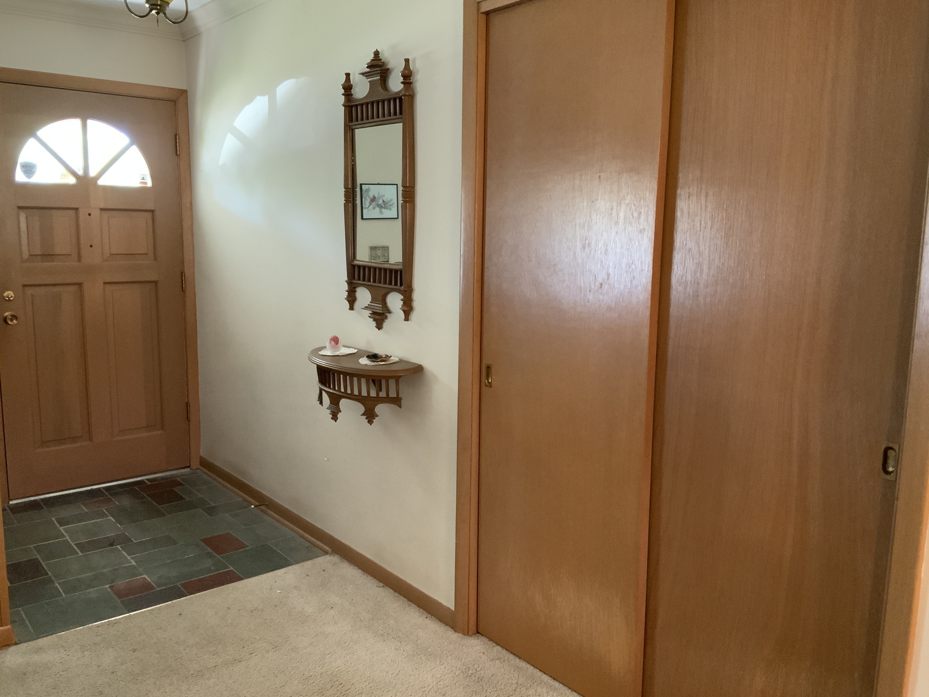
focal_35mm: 29
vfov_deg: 48.2
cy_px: 348
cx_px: 464
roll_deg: -1.1
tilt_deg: -8.7
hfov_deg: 61.7
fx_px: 778
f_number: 1.8
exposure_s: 1/30
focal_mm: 3
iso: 320
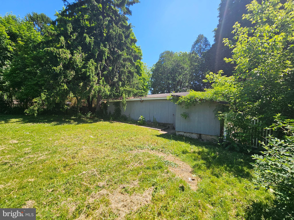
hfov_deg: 106.2
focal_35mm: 13
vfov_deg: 89.9
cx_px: 147
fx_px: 110
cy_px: 110
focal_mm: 2.2
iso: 50
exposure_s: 1/1070
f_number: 2.2
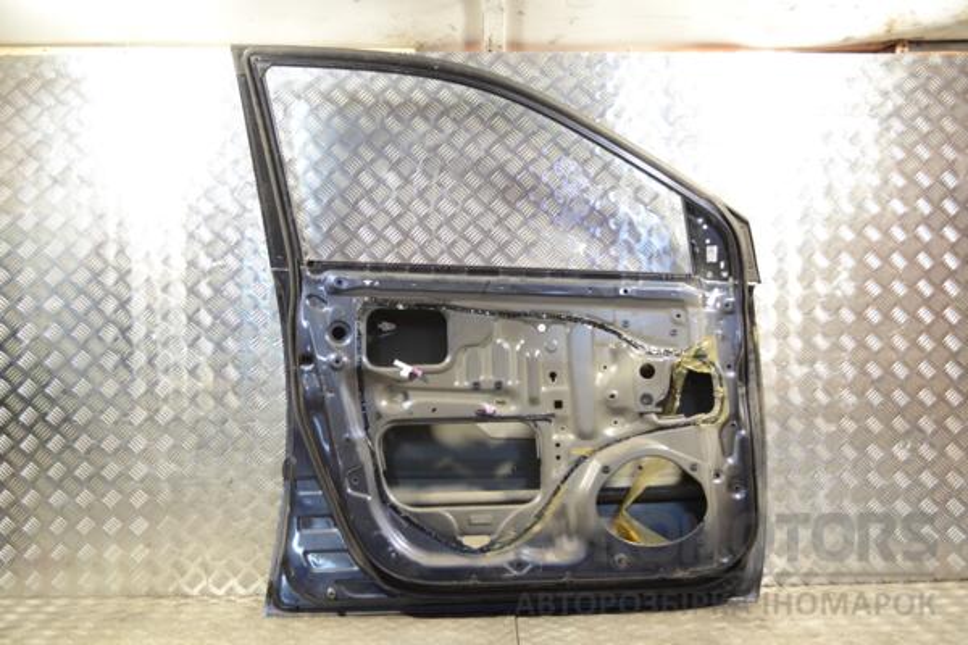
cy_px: 322
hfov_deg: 46.4
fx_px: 1129
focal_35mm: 42
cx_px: 484
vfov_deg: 31.9
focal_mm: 28
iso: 360
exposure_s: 1/30
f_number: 4.5
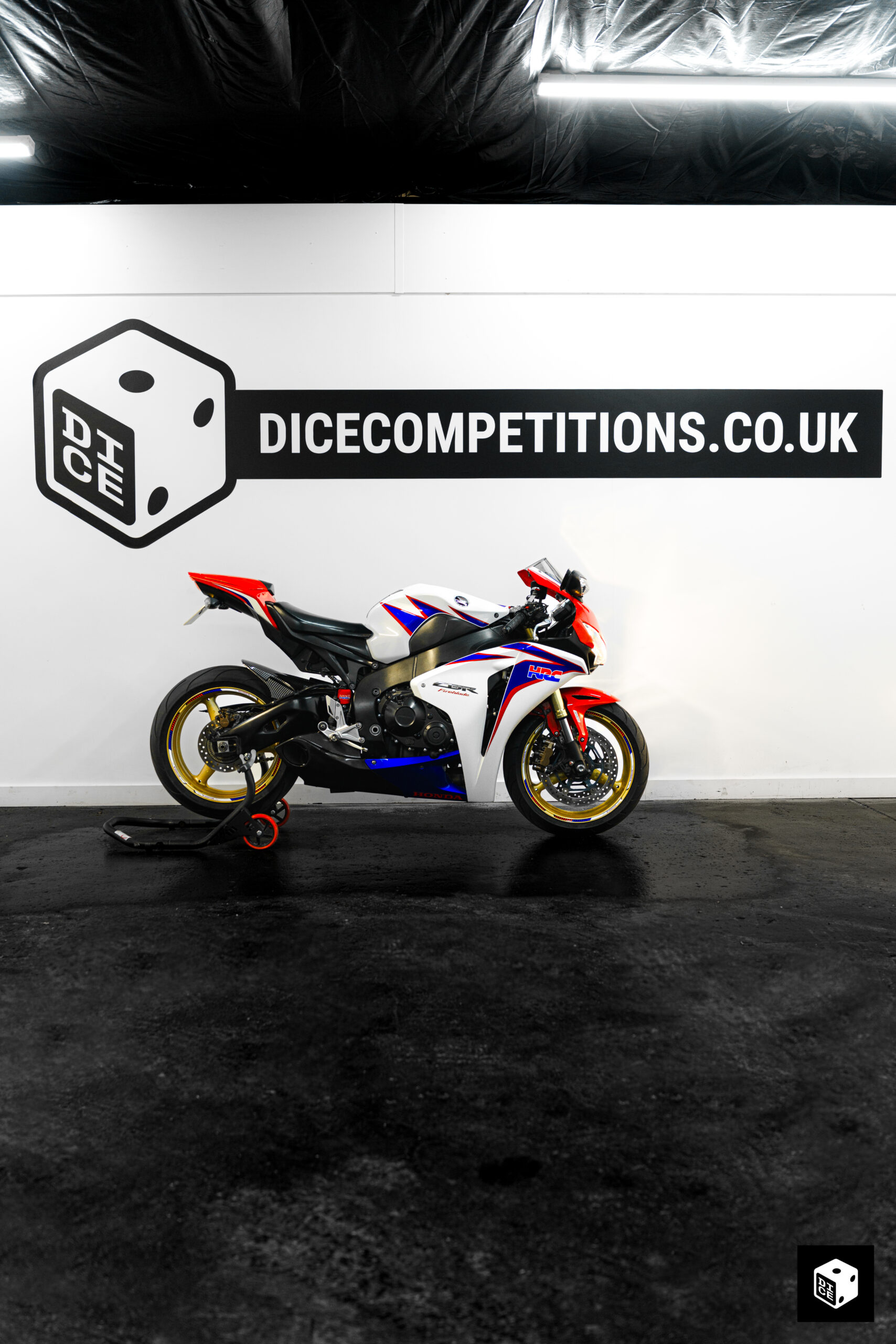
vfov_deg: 58.0
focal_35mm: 32
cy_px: 672
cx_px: 448
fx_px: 1213
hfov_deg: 40.6
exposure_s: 1/15
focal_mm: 32.5
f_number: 3.5
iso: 500
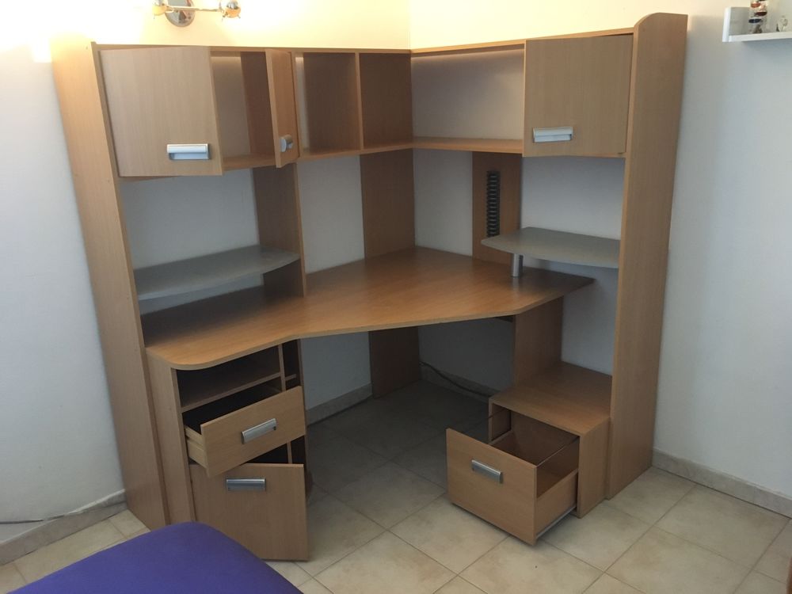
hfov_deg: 61.7
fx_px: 664
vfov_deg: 48.2
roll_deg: +2.4
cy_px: 297
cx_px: 396
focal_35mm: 29
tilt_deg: -17.0
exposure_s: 1/17
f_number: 2.2
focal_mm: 4.15
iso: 320
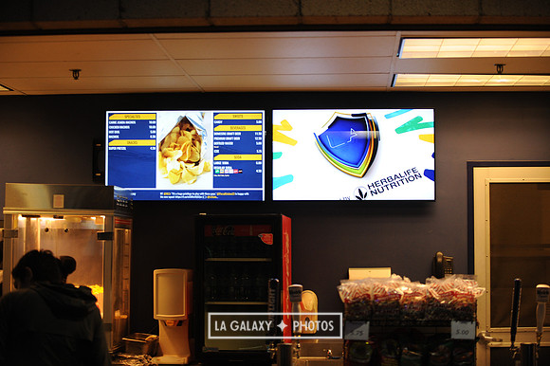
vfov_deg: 17.0
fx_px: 1221
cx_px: 275
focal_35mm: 80
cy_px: 183
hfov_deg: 25.4
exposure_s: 1/250
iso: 1250
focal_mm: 80
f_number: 2.8
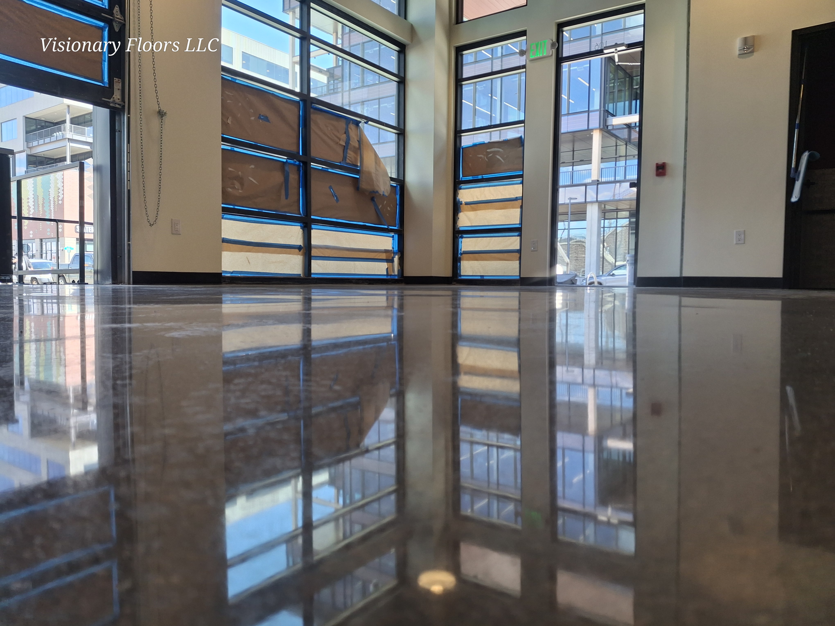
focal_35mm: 25
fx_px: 603
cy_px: 313
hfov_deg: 69.4
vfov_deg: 54.9
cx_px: 418
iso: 32
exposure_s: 1/120
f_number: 1.8
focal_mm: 4.69
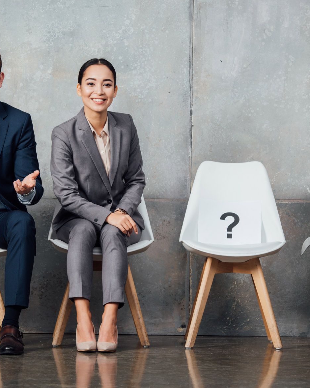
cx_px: 165
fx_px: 1778
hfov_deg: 10.0
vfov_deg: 12.4
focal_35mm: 155
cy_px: 194
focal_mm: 110
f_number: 6.3
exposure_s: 1/200
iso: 125
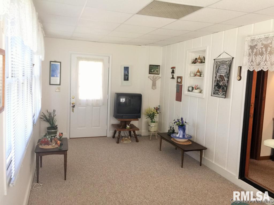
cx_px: 137
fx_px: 230
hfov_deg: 61.7
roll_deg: -3.4
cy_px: 102
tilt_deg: -6.1
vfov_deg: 48.2
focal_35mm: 29
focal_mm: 4.15
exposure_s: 1/30
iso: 50
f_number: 2.2
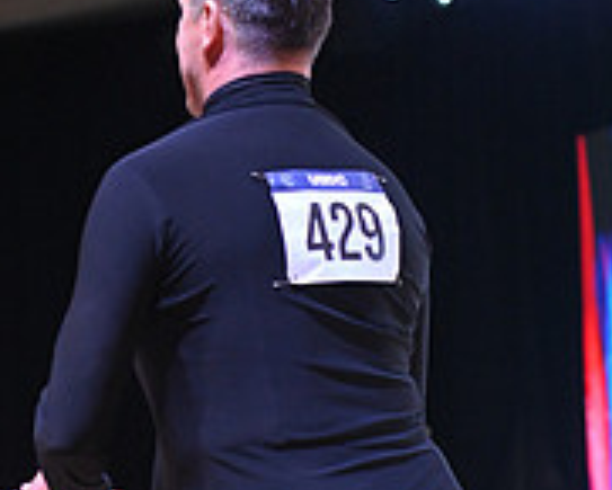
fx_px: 4259
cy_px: 737
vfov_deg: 6.5
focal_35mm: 235
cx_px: 134
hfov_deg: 8.2
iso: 2000
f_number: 4
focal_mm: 78
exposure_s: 1/250
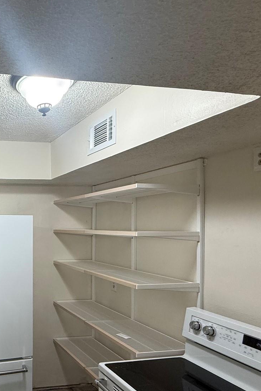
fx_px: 294
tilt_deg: -0.5
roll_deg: +0.1
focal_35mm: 27
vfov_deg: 66.8
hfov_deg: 39.7
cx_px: -22
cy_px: 233
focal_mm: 2.22
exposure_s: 1/120
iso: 160
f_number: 2.2
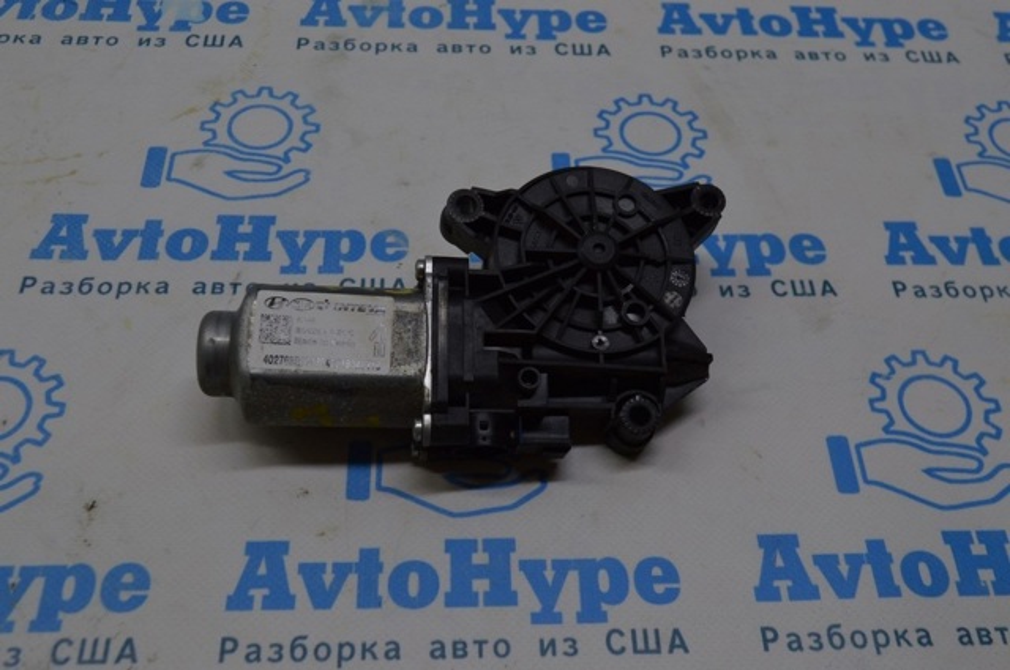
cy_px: 335
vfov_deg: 35.4
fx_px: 1051
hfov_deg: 51.3
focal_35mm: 38
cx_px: 505
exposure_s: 1/100
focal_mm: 25
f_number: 8
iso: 400
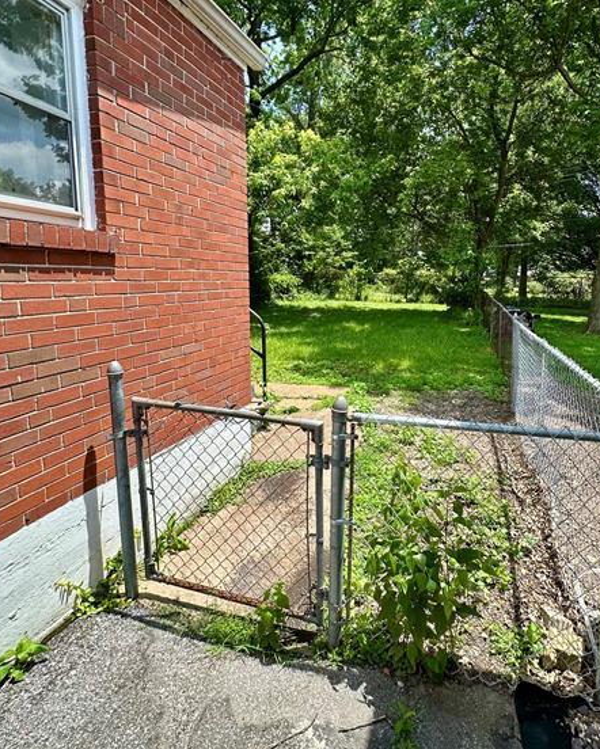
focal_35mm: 19
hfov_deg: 70.3
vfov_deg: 82.8
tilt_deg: -7.4
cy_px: 326
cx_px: 356
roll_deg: -0.9
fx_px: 422
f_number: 2.2
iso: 40
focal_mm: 2.22
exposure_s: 1/658
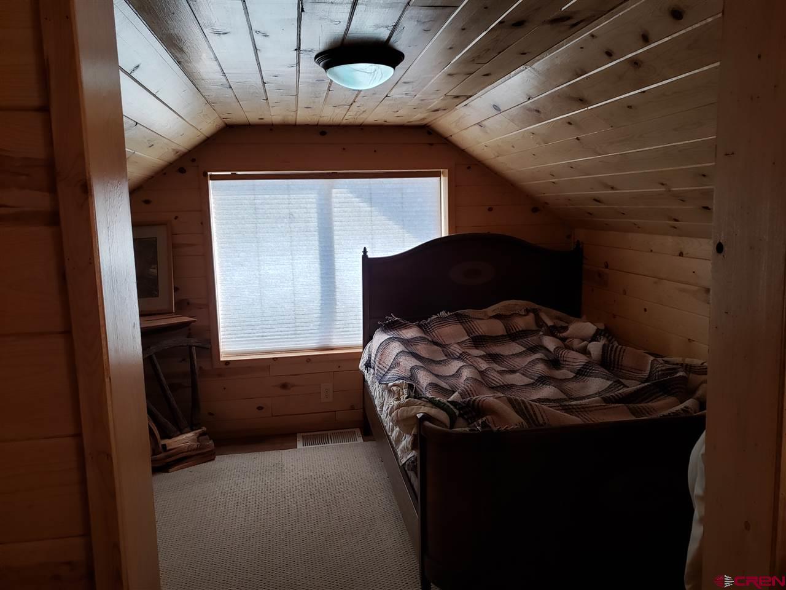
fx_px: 590
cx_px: 393
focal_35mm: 26
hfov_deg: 67.3
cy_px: 295
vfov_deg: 53.1
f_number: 1.5
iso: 100
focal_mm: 4.3
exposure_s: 1/120
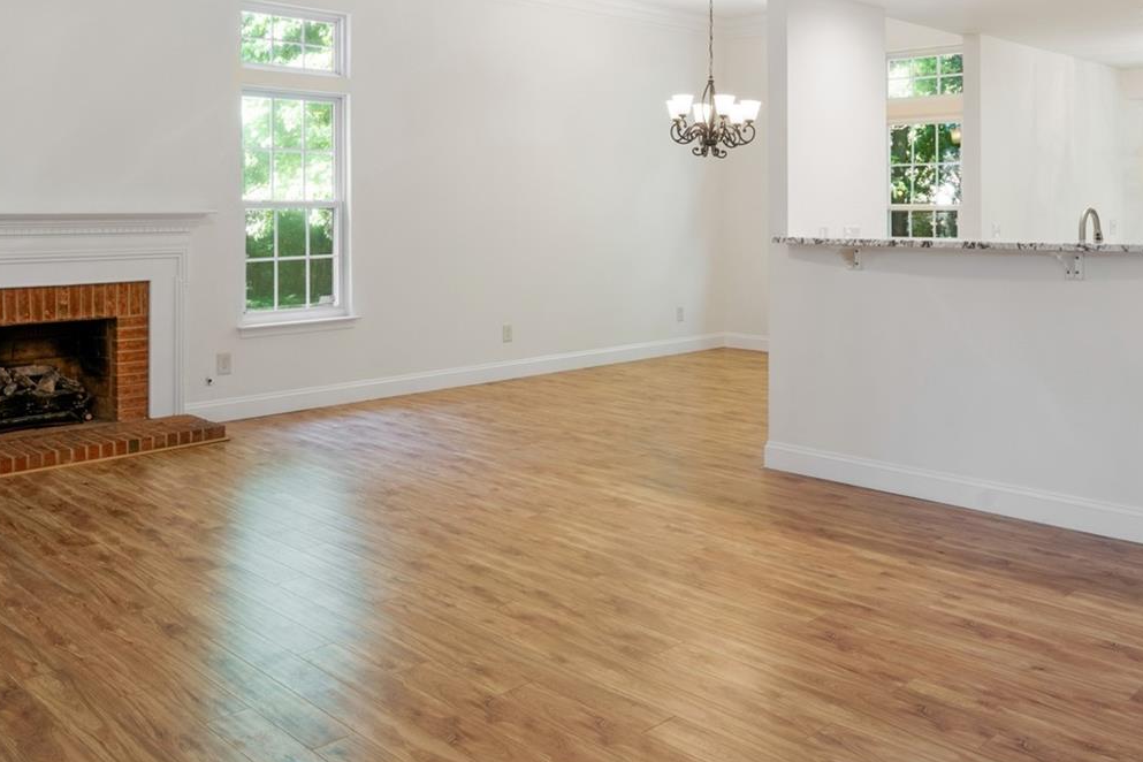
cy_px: 232
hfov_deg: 57.1
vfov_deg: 39.3
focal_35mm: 33
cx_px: 632
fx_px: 1048
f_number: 13
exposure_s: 1/2
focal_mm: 16
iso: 400
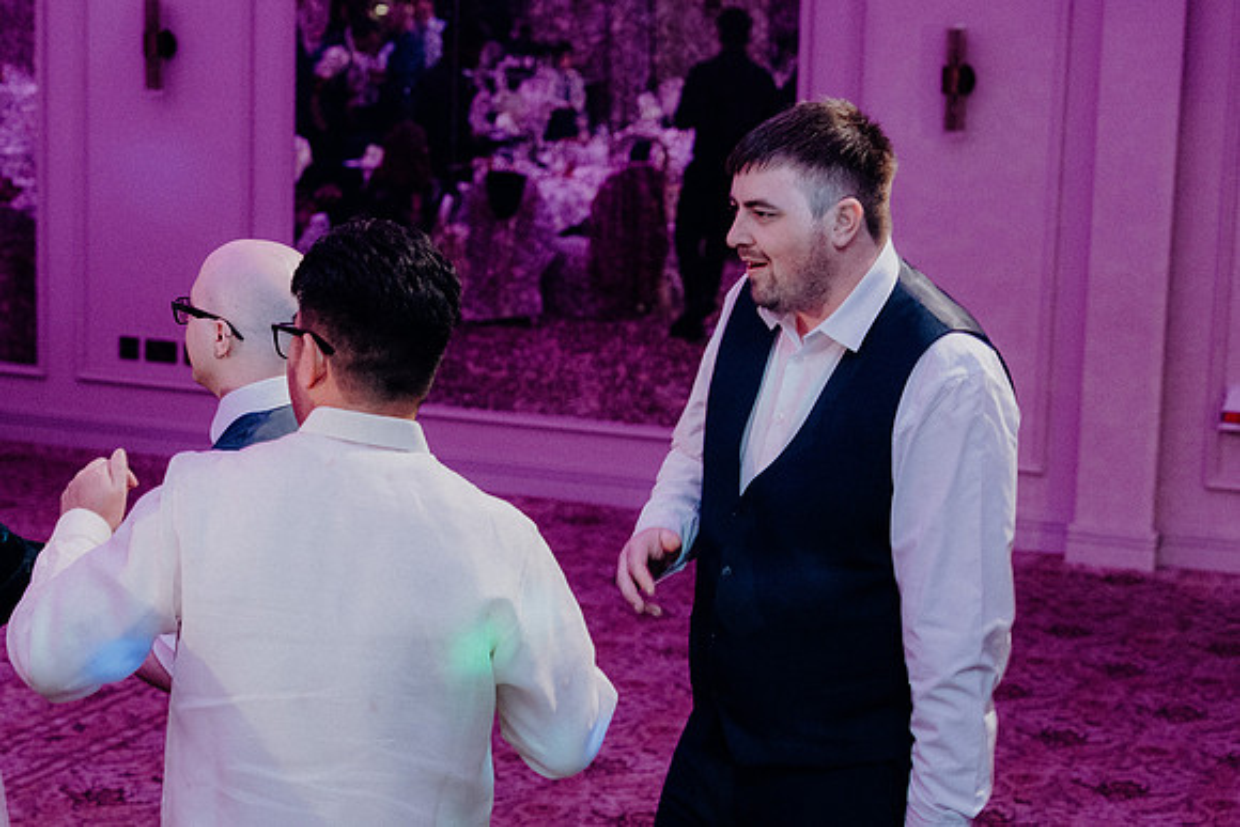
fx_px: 2618
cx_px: 620
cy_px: 414
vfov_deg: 18.0
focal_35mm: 76
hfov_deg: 26.6
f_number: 3.5
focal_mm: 51
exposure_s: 1/160
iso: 3200
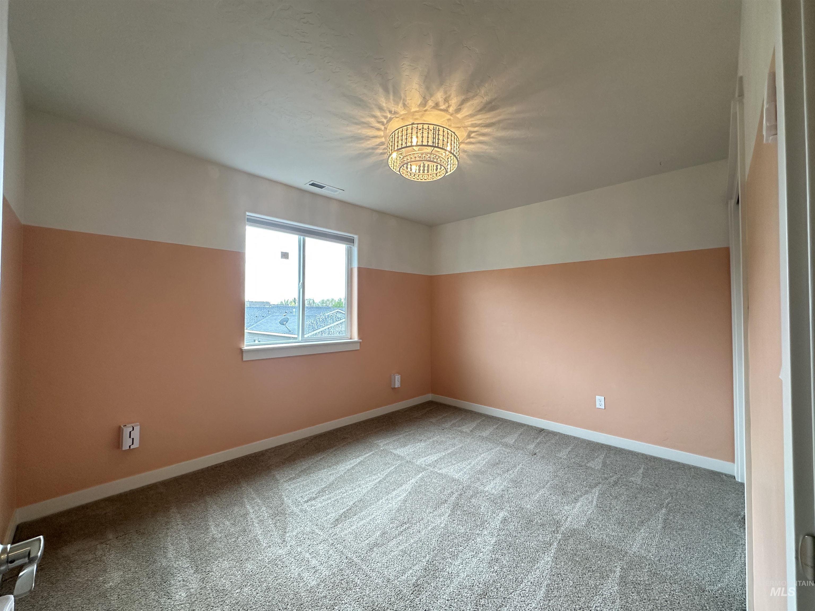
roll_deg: +0.0
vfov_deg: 85.7
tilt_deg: +1.1
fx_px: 330
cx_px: 408
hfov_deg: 102.1
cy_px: 306
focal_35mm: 14
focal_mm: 2.22
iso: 200
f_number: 2.2
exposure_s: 1/120
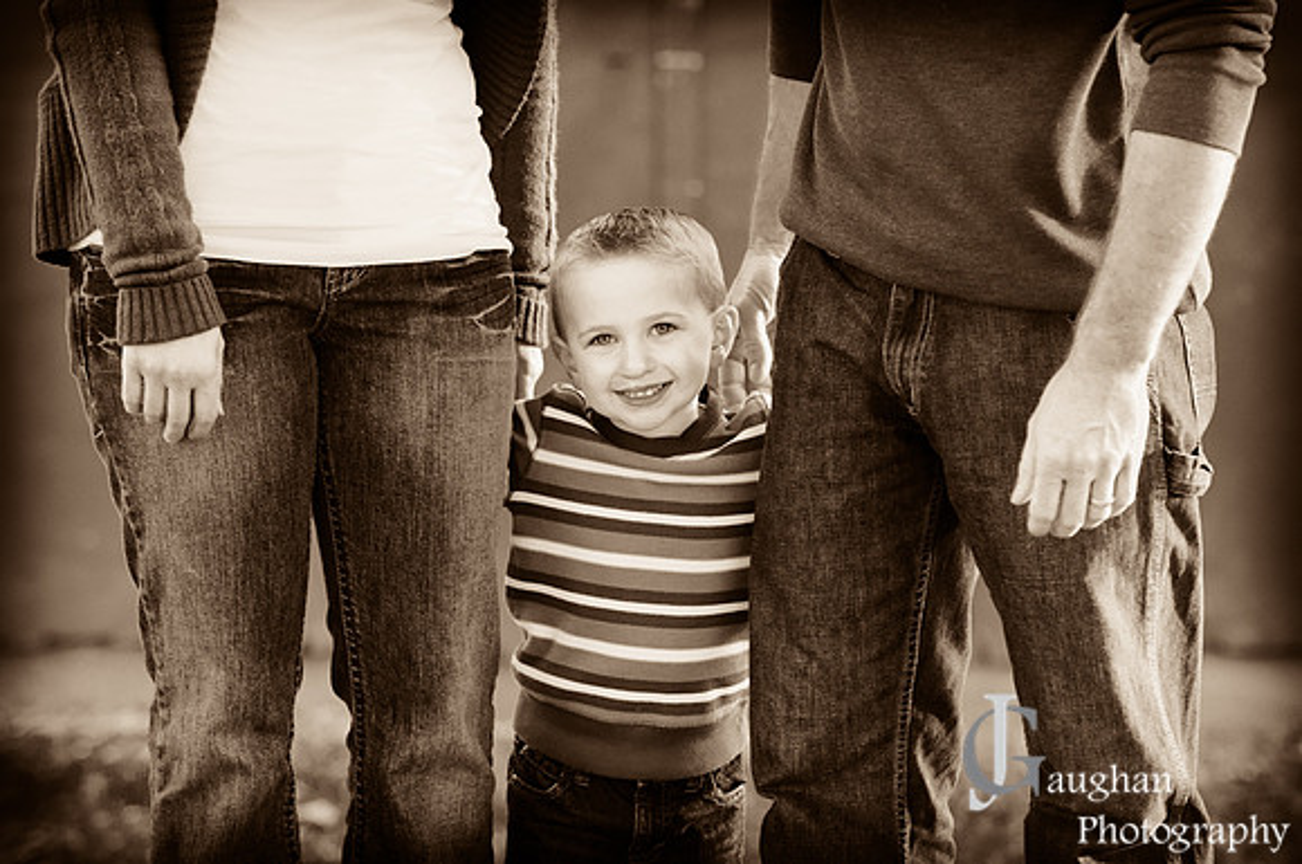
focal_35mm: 180
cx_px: 651
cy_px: 432
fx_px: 6501
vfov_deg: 7.6
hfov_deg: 11.4
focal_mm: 120
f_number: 3.5
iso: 800
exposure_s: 1/160
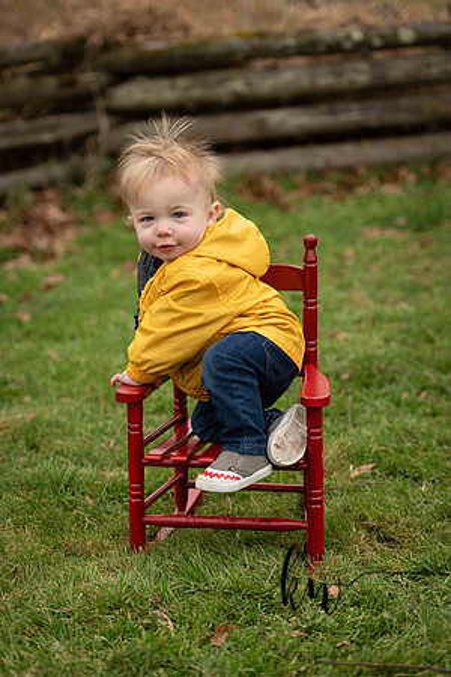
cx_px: 226
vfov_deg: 22.6
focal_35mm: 90
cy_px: 338
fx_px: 1691
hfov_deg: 15.2
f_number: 2.8
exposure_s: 1/400
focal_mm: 90
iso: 400
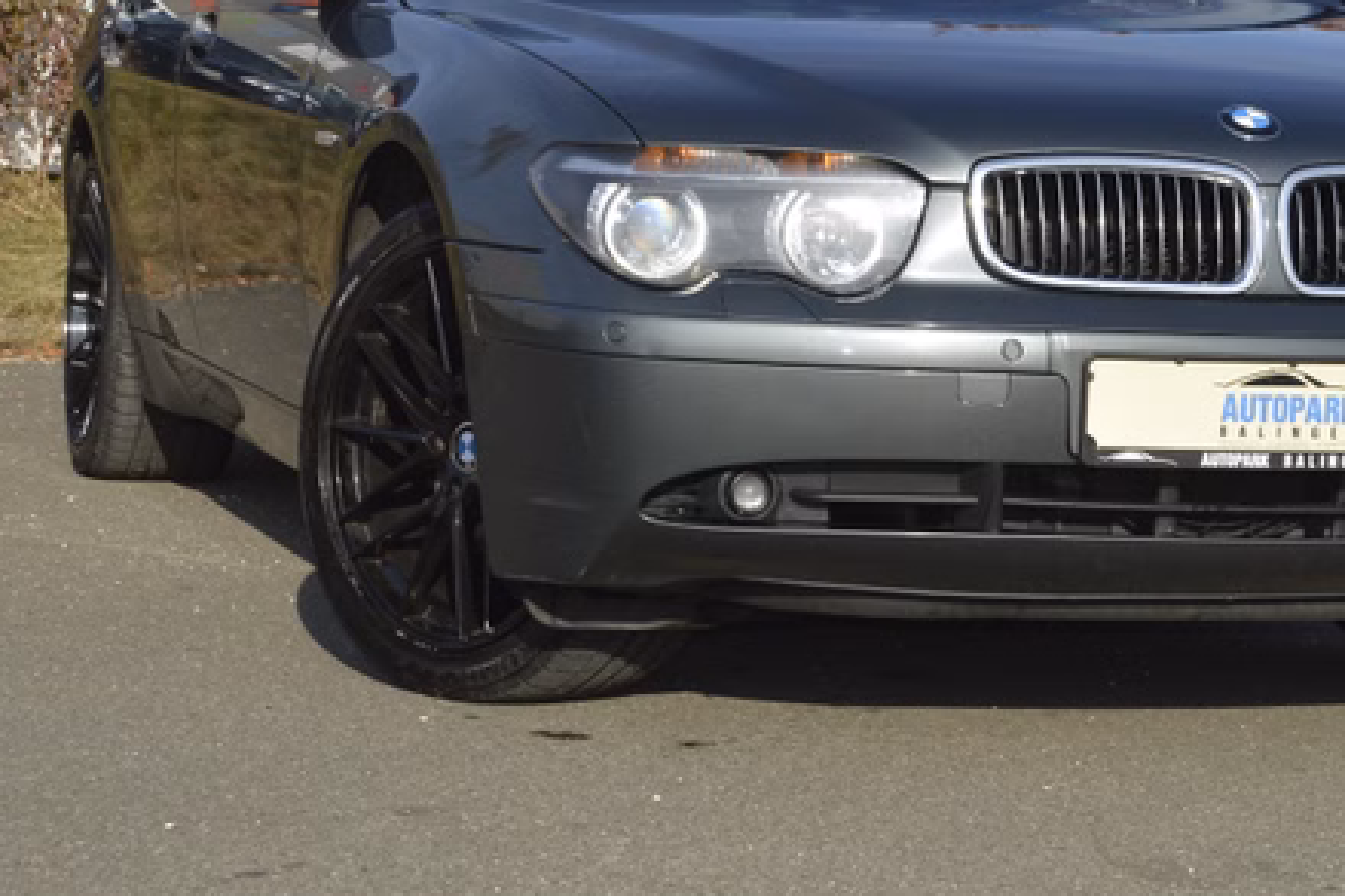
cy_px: 321
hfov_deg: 18.7
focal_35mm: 109
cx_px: 905
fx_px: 4071
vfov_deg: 12.5
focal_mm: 50
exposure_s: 1/200
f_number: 10
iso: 100
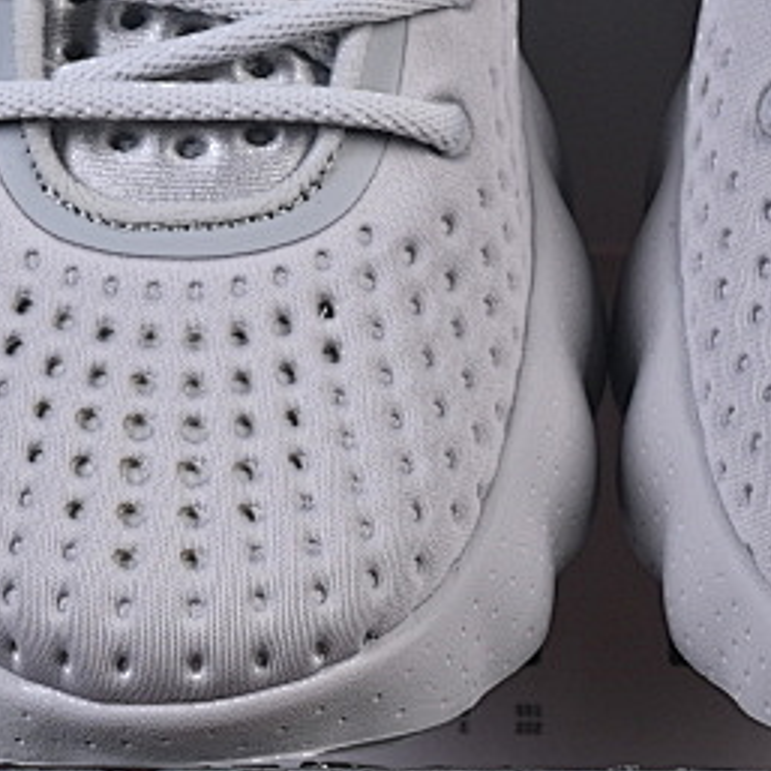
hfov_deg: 6.5
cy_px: 93
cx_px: 621
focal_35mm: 268
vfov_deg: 6.5
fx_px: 6753
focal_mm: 50
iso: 160
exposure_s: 1/80
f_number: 8
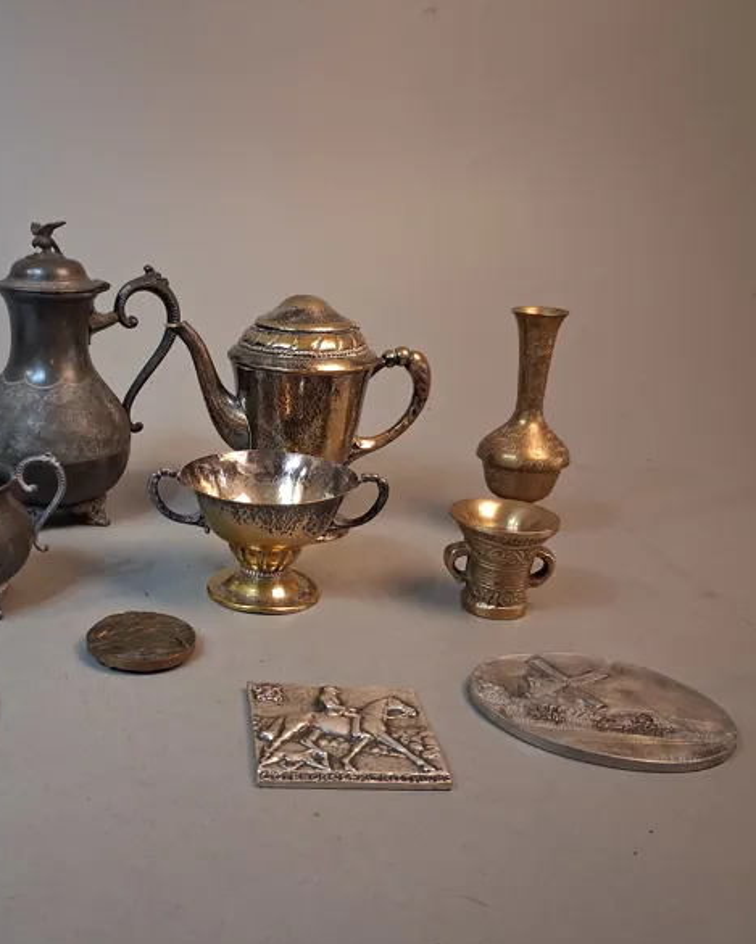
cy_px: 480
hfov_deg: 40.4
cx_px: 221
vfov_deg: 50.3
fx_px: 1007
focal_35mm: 36
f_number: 1.8
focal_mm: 4
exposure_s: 1/50
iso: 320
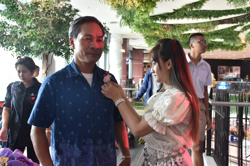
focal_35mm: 36
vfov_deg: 36.9
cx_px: 125
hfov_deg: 53.1
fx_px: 250
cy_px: 83
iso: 1250
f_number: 6.3
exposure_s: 1/160
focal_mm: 24
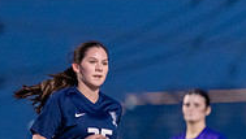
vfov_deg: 1.2
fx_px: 6487
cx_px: 470
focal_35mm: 993
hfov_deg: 2.2
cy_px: 222
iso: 3200
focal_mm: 200
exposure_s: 1/1000
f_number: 2.8
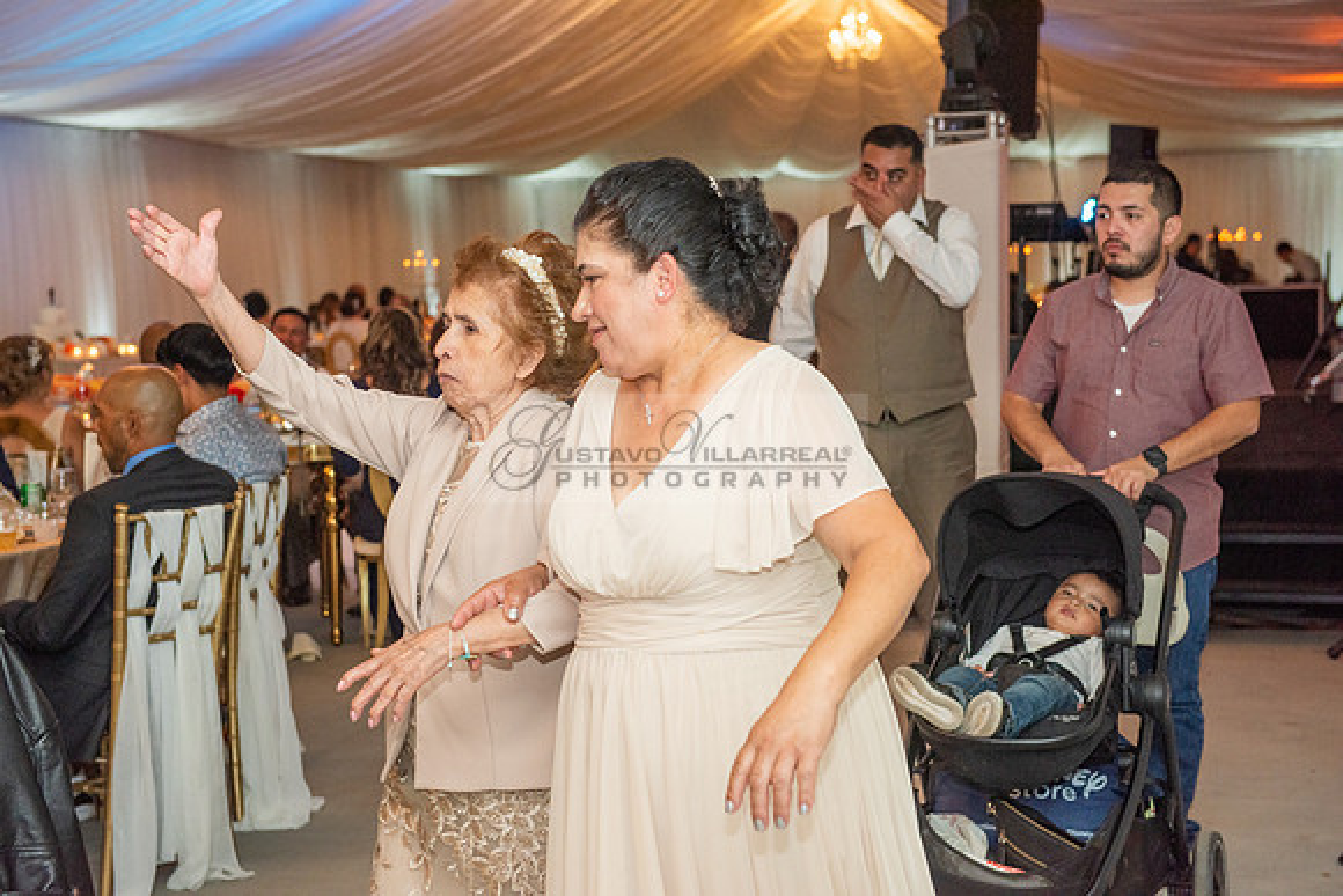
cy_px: 448
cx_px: 672
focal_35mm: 58
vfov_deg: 23.4
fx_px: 2164
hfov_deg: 34.5
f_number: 4.5
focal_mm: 58
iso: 1000
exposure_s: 1/160
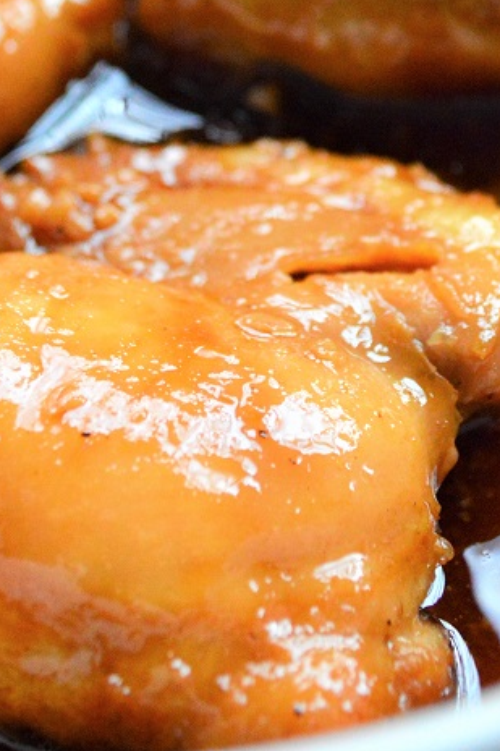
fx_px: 2189
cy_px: 95
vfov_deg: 19.2
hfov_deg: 13.0
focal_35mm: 105
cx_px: 243
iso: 3200
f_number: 5
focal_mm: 36
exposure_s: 1/160
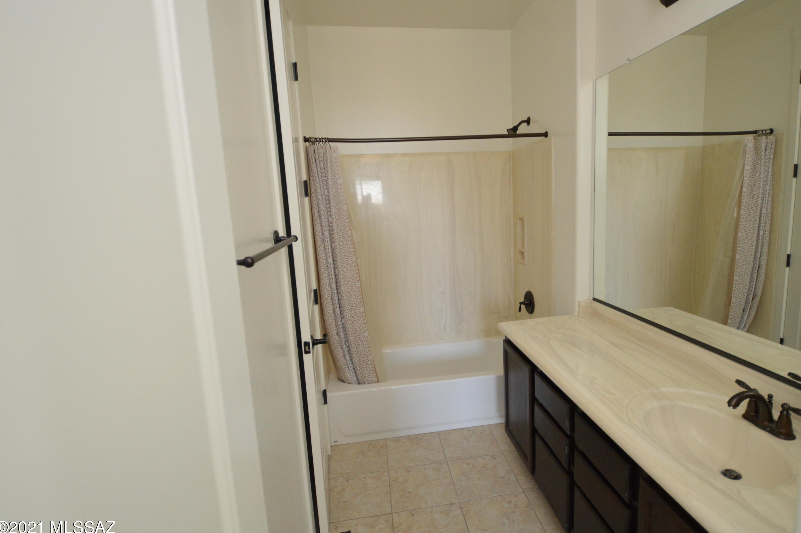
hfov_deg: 88.0
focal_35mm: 19
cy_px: 254
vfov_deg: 65.6
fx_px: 413
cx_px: 445
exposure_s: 1/60
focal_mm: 11
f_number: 3.5
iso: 1000
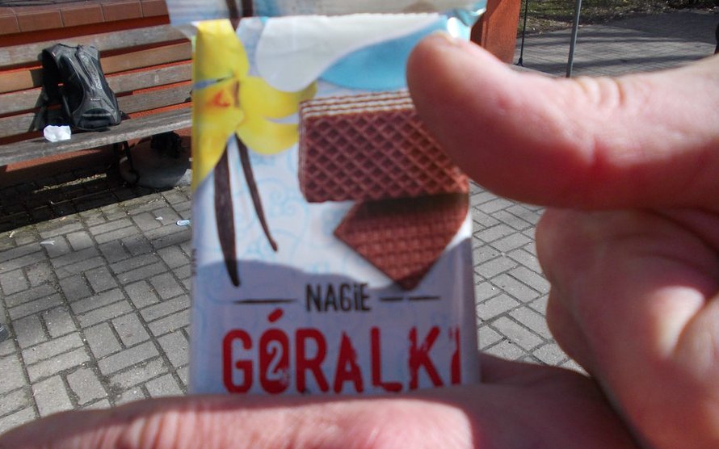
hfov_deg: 62.9
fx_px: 588
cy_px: 260
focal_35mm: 30
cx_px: 357
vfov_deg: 41.7
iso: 80
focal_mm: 4
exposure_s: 1/250
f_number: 5.4
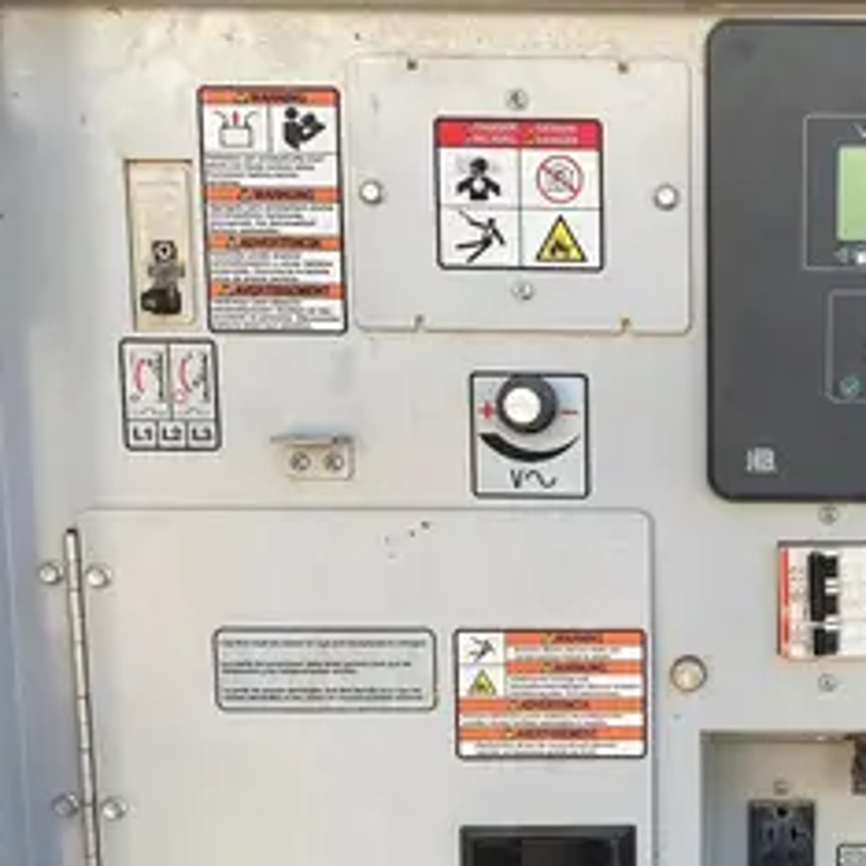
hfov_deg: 30.1
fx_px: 1528
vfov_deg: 31.3
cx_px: 799
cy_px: 590
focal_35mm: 54
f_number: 1.8
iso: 32
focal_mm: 4.25
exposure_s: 1/571
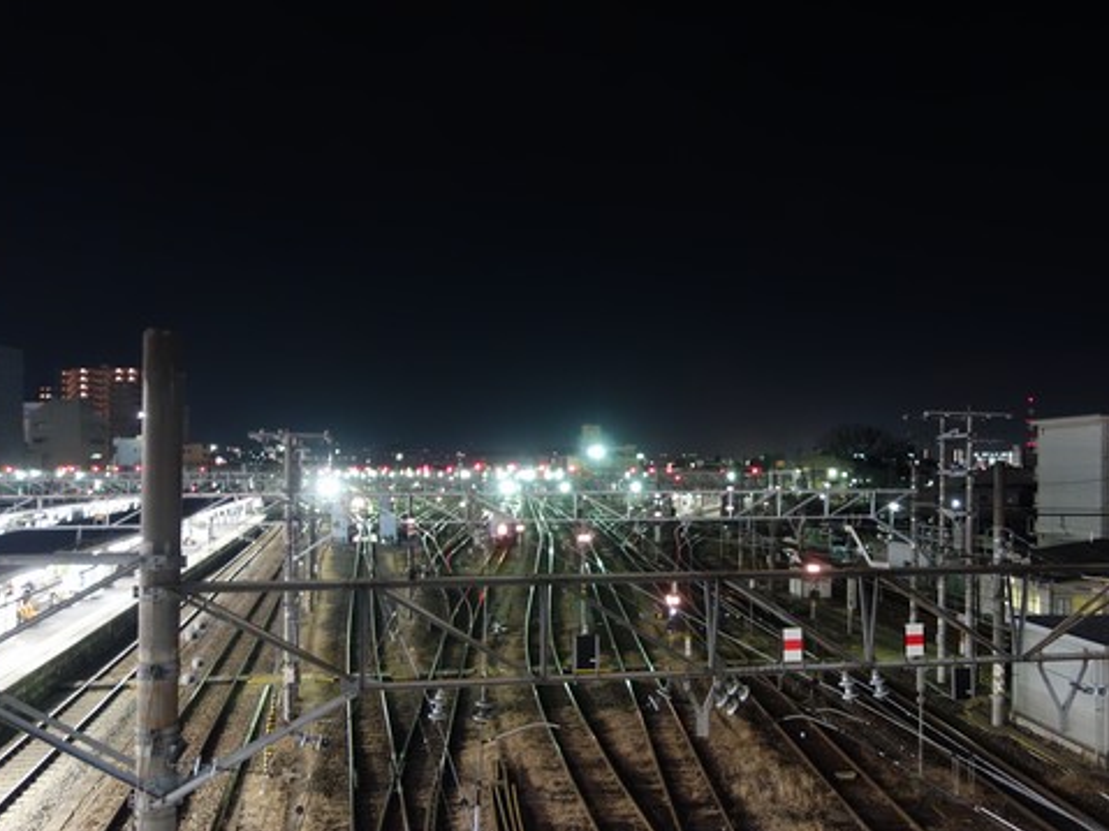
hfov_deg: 50.7
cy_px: 473
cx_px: 711
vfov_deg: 39.6
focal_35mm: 36
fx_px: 1153
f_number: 1.8
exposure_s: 1/10
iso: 800
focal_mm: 10.4
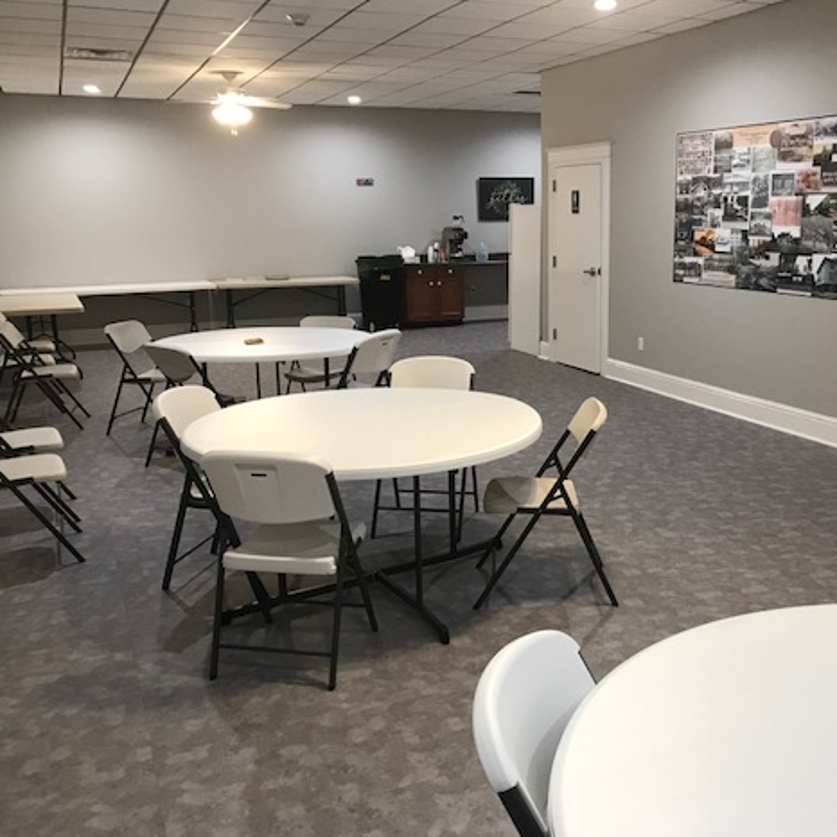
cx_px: 501
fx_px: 930
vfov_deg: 48.5
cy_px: 415
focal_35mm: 34
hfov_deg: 48.2
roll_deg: +0.9
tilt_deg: -13.0
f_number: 1.8
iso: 40
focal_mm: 3.99
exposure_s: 1/15
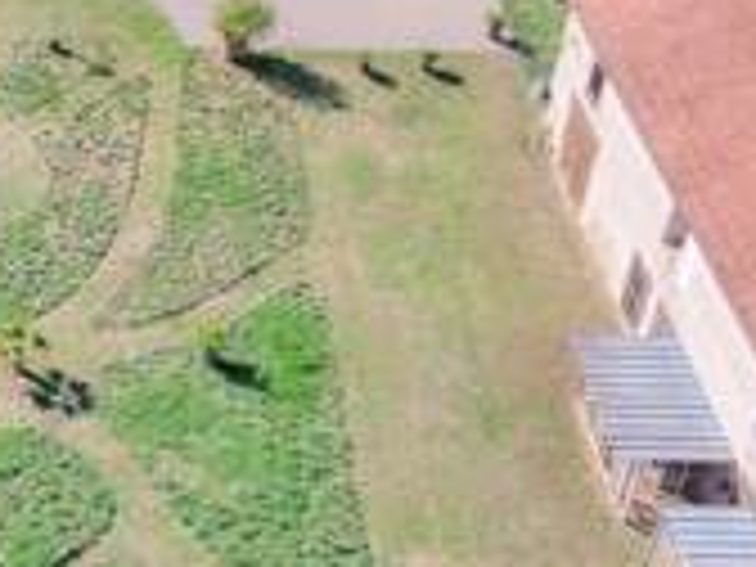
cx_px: -63
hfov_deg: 24.1
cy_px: 261
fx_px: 1660
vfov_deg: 19.4
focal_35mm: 76
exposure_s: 1/240
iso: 100
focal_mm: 3.05
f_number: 2.2
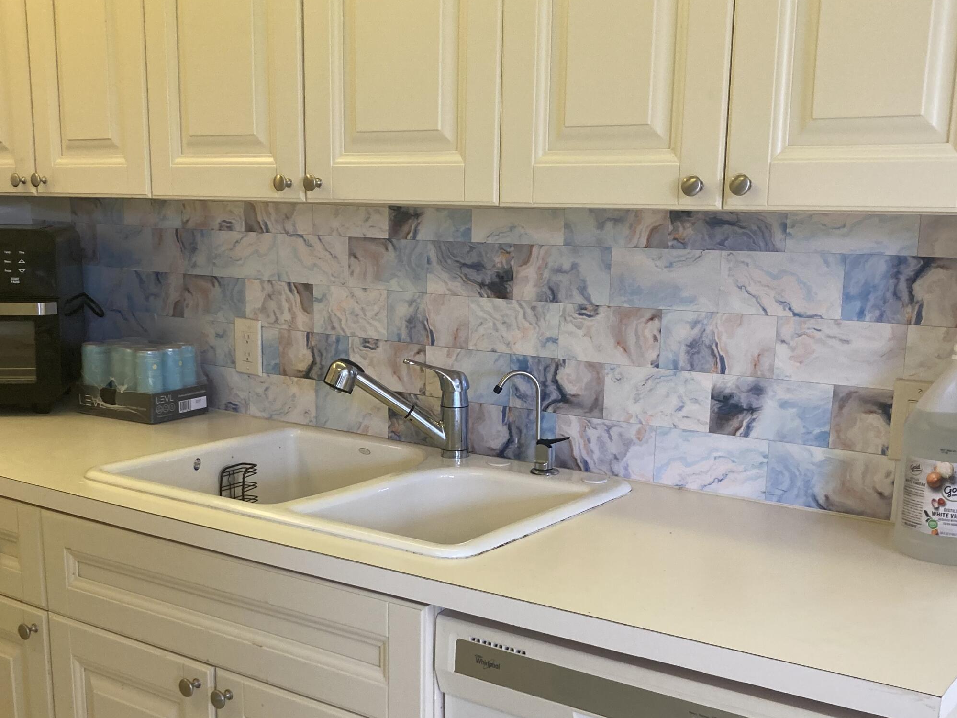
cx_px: 443
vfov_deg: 34.1
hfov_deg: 44.8
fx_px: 1161
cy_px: 471
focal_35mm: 42
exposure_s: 1/60
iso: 64
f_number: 1.8
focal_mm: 3.99
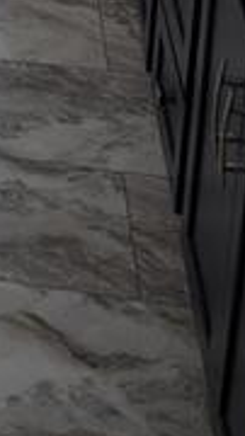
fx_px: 1296
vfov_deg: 16.7
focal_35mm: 112
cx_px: -337
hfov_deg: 9.6
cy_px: -291
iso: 37
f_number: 1.85
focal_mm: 6.81
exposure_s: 1/120
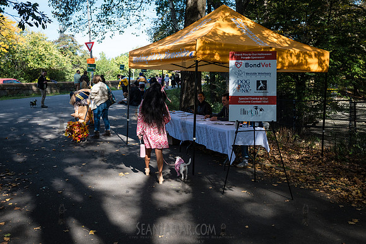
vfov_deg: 36.9
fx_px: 365
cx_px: 183
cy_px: 122
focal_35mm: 36
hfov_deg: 53.3
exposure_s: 1/2000
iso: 1000
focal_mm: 34
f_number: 5
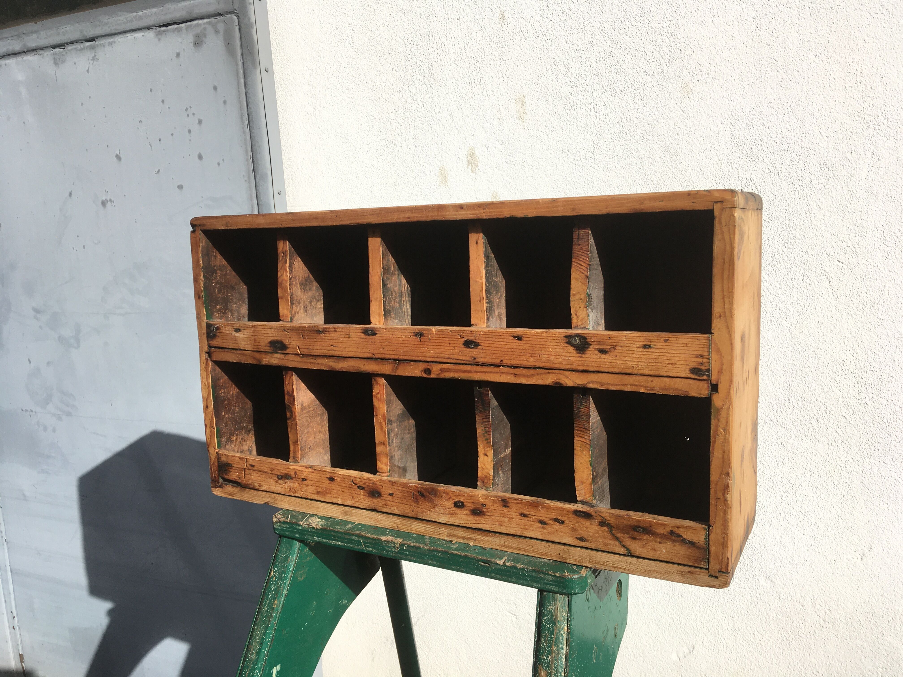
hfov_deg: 61.7
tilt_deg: -6.1
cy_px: 338
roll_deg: +1.7
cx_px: 452
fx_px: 756
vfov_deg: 48.2
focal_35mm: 29
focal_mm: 4.15
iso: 25
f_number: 2.2
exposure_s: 1/2024
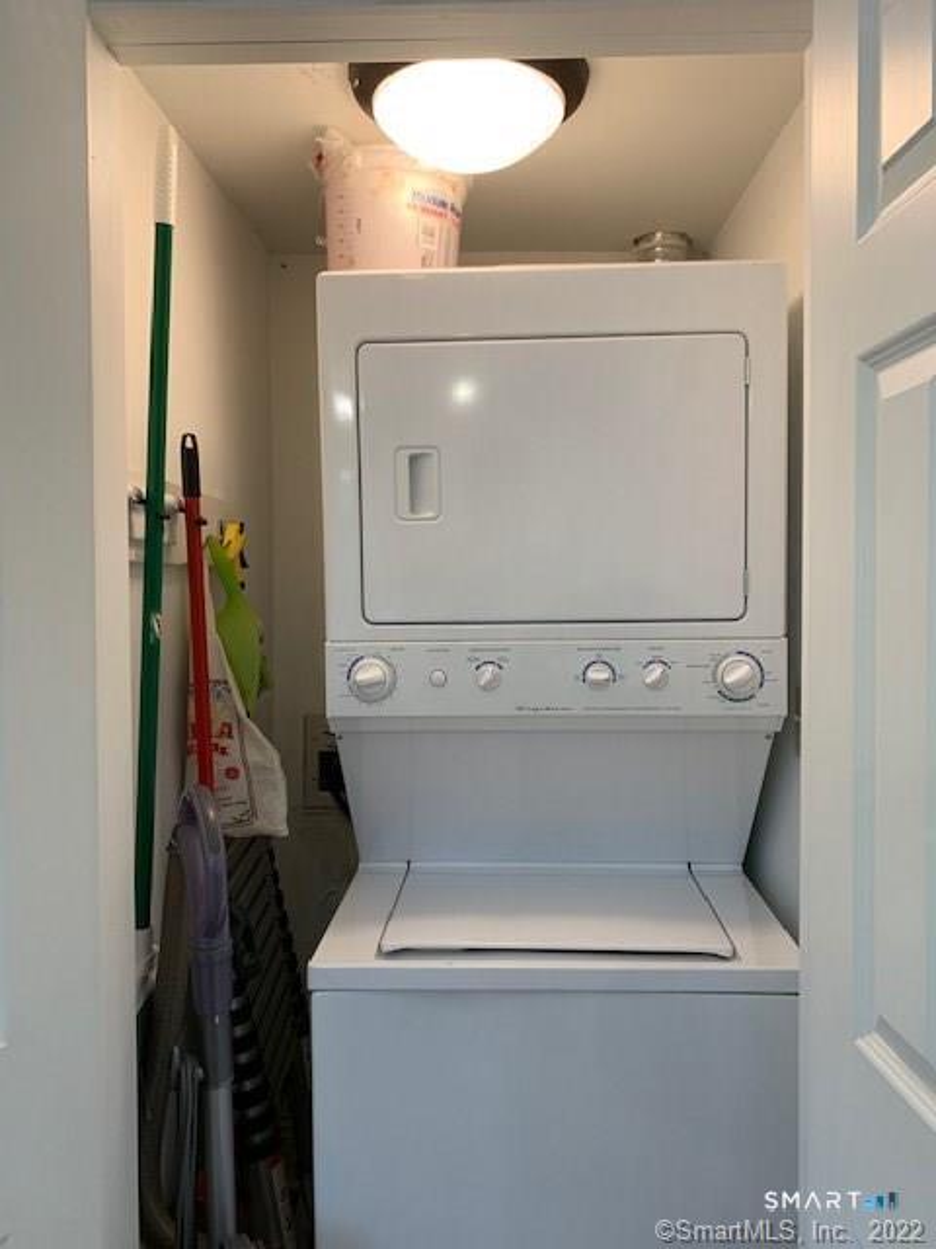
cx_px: 468
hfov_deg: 53.1
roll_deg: +0.1
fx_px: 937
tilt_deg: -1.0
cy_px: 624
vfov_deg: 67.3
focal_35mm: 26
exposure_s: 1/60
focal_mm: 4.25
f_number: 1.8
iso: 100
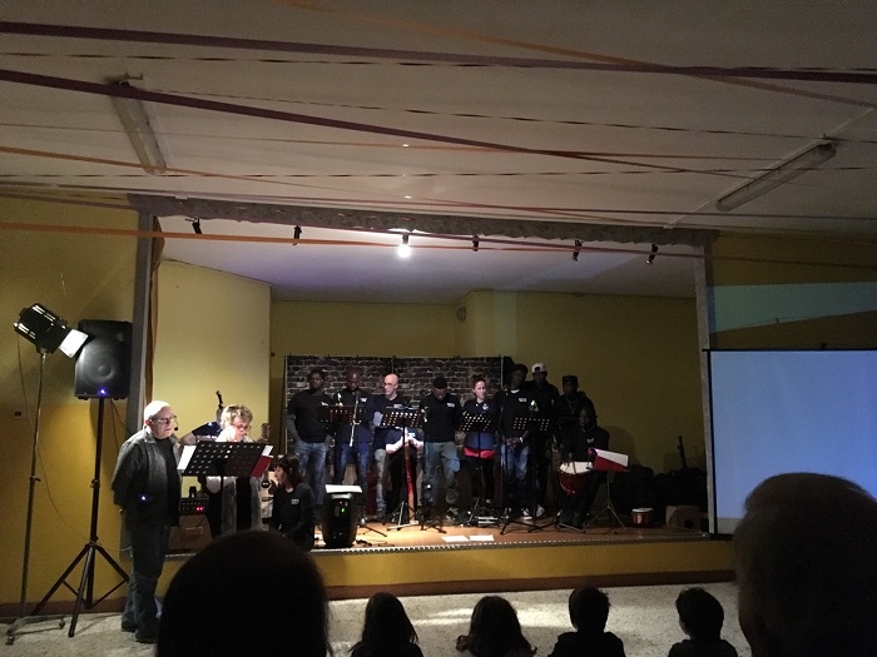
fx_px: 735
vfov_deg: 48.2
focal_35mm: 29
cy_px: 328
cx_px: 438
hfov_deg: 61.7
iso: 1000
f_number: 2.2
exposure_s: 1/17
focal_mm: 4.15
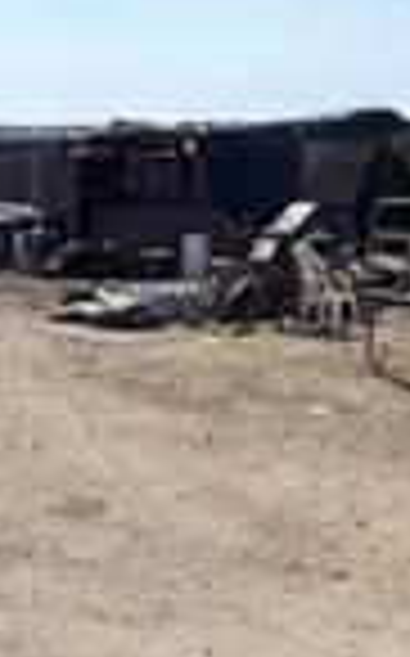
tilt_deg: +1.8
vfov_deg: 31.0
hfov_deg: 19.9
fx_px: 1164
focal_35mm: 65
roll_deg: +0.8
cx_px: 284
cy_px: 162
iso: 20
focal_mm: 2.22
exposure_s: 1/1698
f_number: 2.2
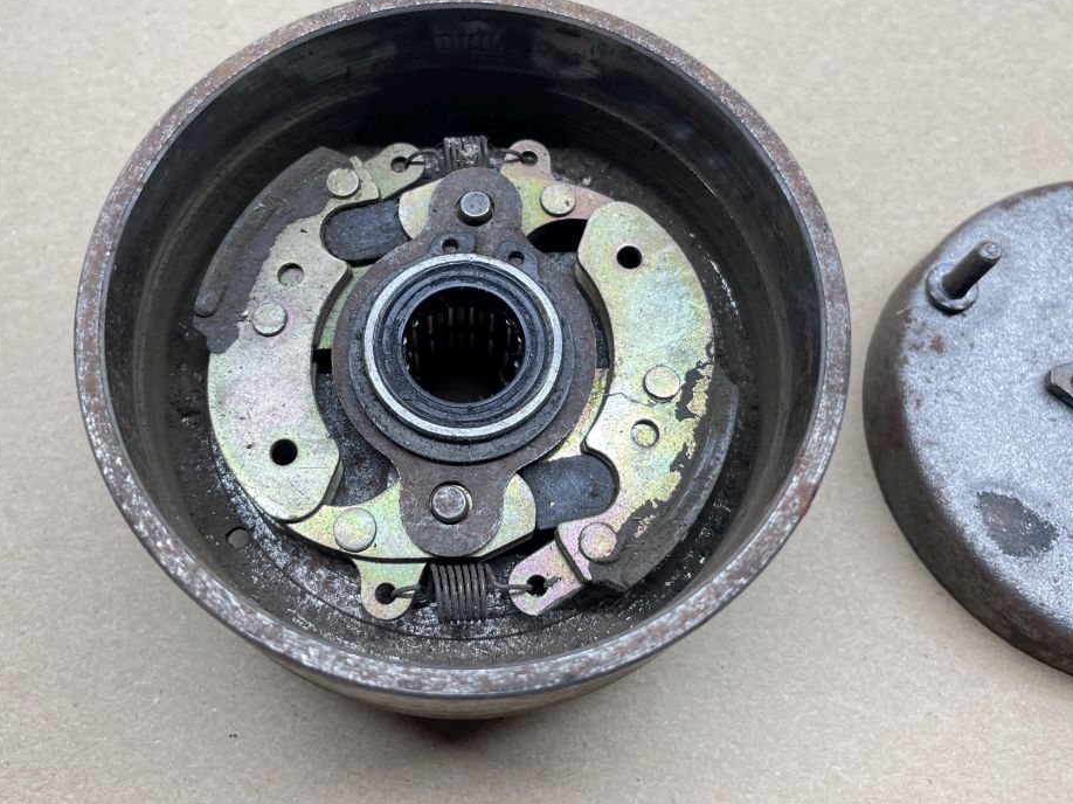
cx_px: 478
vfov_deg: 41.6
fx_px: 1054
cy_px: 321
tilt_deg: -67.2
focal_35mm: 34
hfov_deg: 53.9
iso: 125
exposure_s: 1/100
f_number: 1.6
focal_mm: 4.2
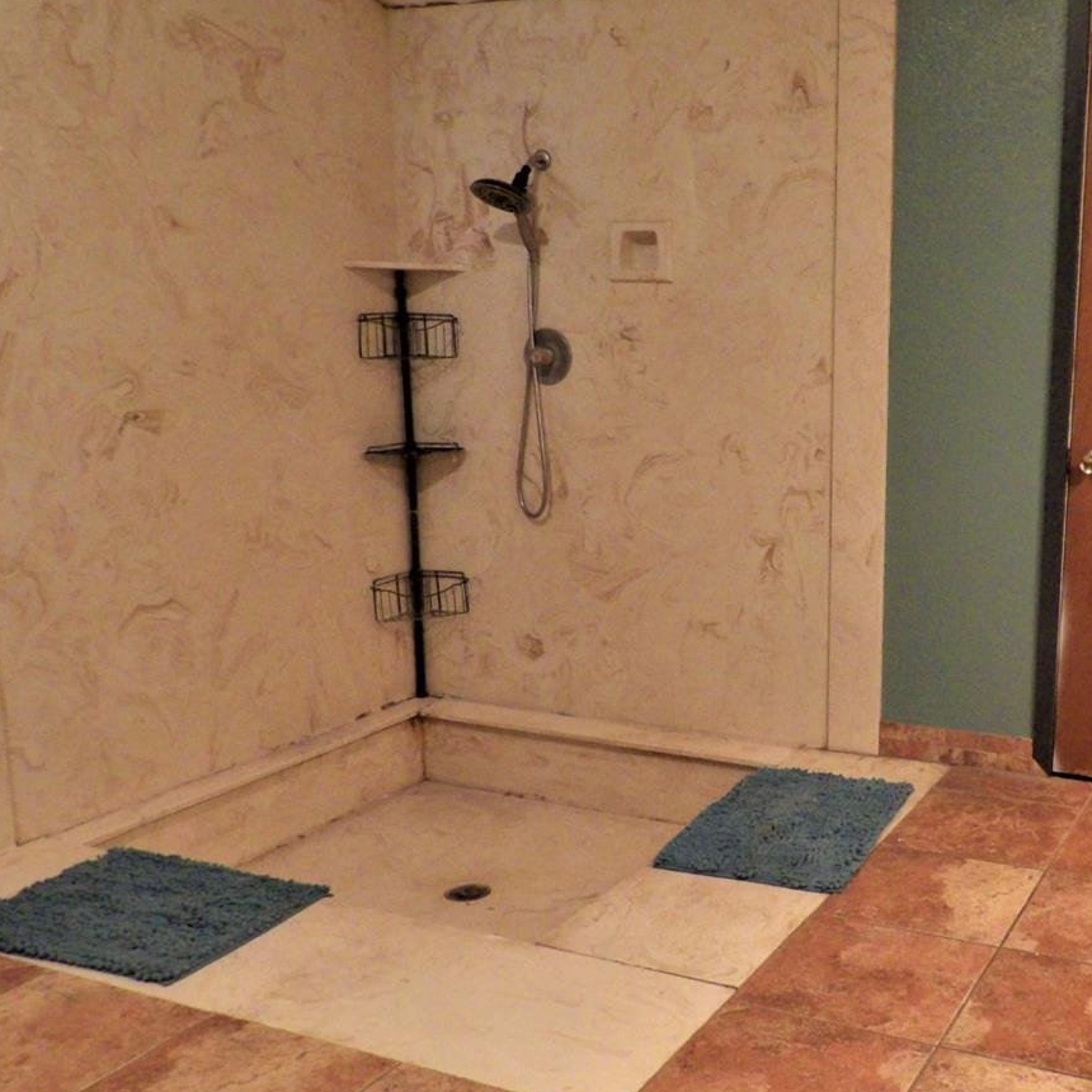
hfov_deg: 43.3
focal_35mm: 37
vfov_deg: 44.9
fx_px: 1321
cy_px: 604
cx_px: 837
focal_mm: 4.3
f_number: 3.2
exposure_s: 1/17
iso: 375
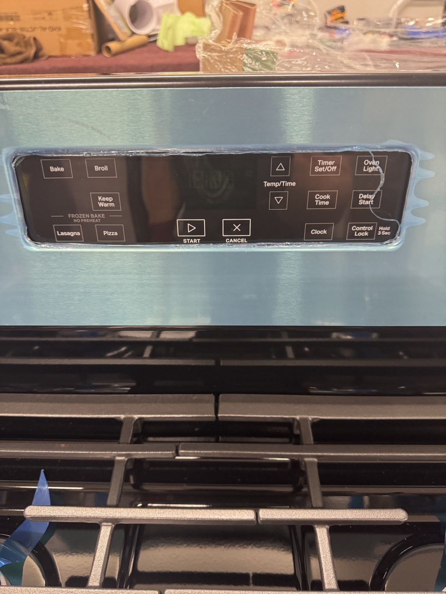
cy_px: 297
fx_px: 412
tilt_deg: -38.3
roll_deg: +1.2
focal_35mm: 24
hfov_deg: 56.8
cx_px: 223
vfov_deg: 71.6
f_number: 1.78
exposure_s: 1/60
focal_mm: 6.76
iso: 640
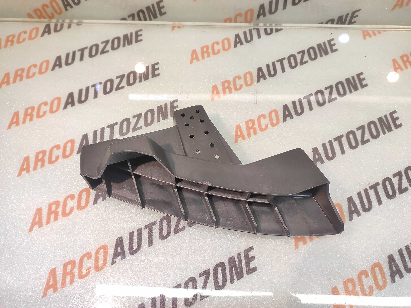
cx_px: 206
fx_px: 202
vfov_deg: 74.7
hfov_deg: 91.1
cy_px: 154
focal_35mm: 17
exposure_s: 1/33
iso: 227
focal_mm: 4.74
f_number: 1.79
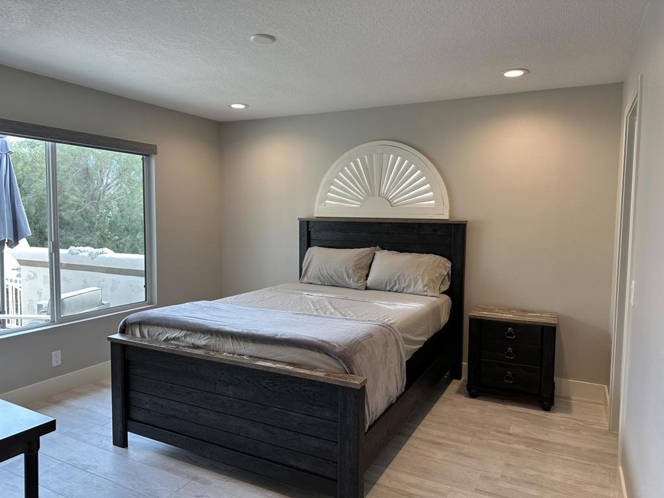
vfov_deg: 56.8
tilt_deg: -2.9
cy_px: 249
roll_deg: +0.2
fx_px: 460
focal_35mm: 24
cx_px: 332
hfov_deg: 71.6
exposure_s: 1/120
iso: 80
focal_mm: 6.86
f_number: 1.78
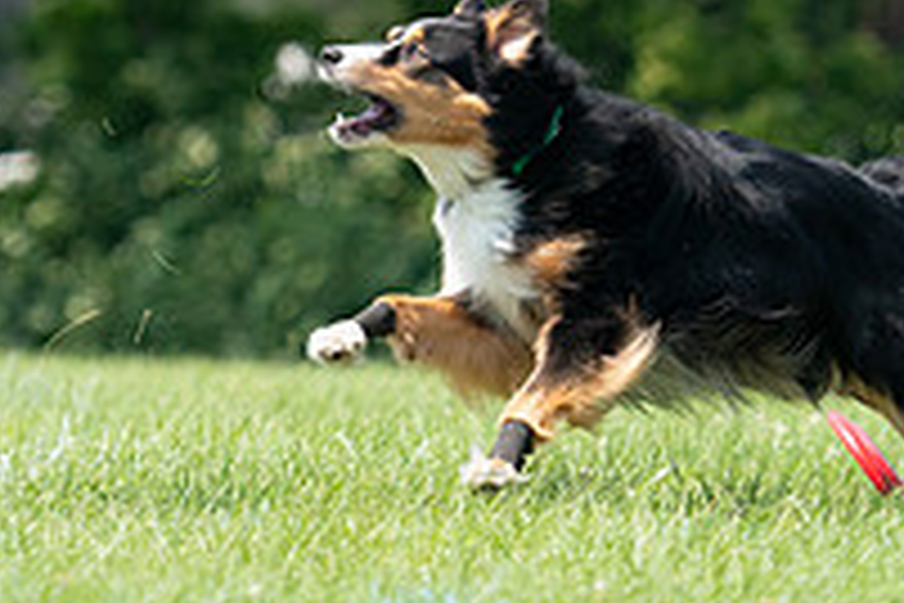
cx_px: 225
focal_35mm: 1000
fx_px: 25109
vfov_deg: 1.4
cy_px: -115
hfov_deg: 2.1
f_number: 6.3
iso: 2000
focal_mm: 347
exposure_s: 1/4000
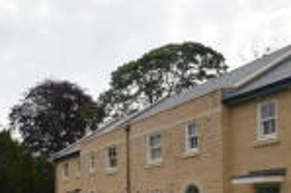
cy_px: 208
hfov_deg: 31.2
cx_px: -94
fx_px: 388
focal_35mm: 48
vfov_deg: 26.1
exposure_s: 1/200
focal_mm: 10
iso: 100
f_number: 8
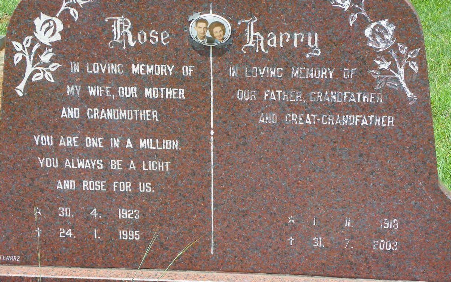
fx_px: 983
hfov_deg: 25.8
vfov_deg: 16.3
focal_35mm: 80
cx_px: 225
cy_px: 147
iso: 64
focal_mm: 13.4
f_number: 5.6
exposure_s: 1/160
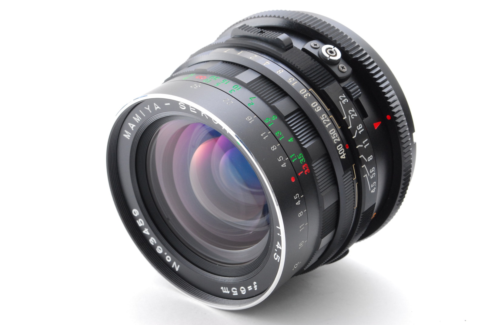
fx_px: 1113
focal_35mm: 82
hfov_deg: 24.6
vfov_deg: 16.6
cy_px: 162
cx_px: 242
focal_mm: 55
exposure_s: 1/100
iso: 500
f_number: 14
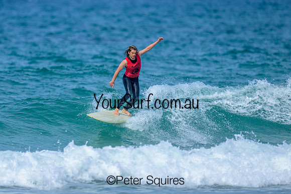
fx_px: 8893
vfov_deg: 1.3
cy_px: 86
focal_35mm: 1100
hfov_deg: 1.9
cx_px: 97
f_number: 6.3
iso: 220
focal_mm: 800
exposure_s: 1/2000
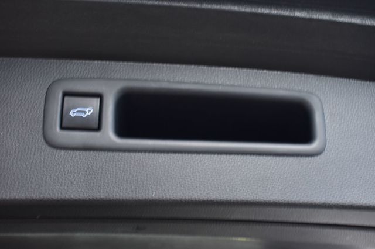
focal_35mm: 45
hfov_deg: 43.6
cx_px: 188
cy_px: 124
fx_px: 468
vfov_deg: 29.8
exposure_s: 1/15
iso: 1000
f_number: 6.3
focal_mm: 30
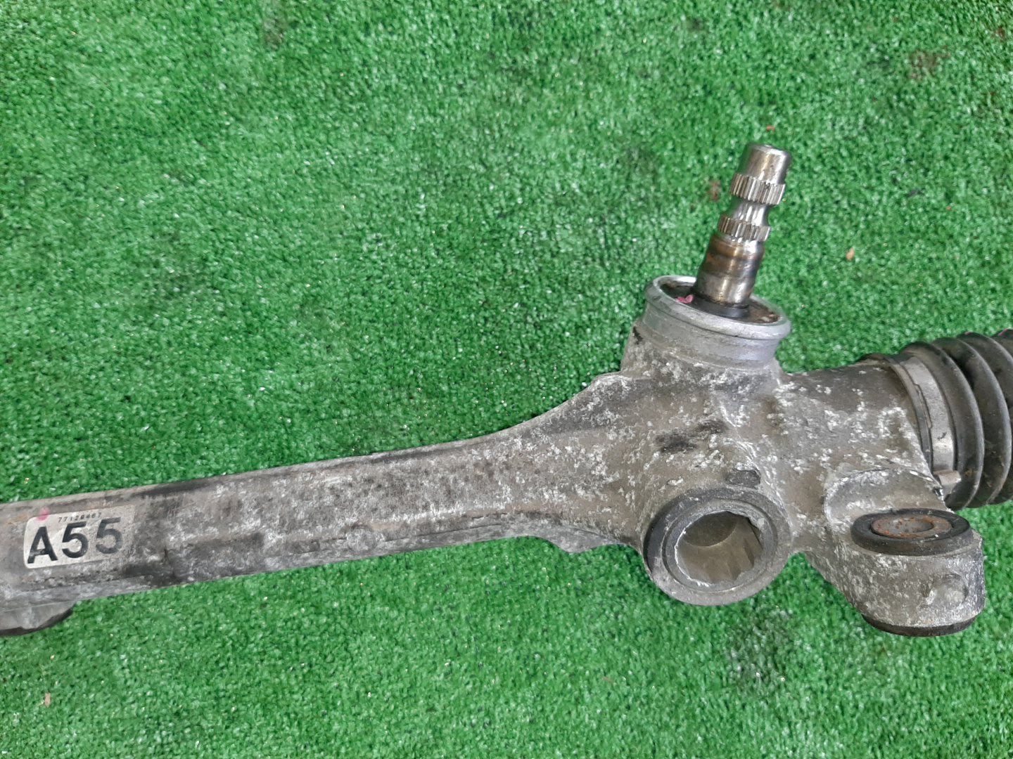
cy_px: 380
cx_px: 506
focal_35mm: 26
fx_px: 761
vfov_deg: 53.1
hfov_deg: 67.3
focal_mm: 3.93
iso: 133
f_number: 1.7
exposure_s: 1/50
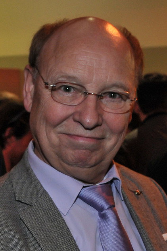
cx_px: 84
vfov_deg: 53.1
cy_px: 126
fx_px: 251
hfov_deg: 36.9
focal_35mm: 36
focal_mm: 24
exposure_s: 1/30
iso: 720
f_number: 5.6
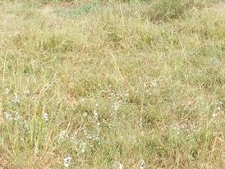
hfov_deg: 17.5
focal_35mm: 112
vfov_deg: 12.3
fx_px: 729
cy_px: -118
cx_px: 150
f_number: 3.2
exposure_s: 1/640
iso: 125
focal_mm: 5.3
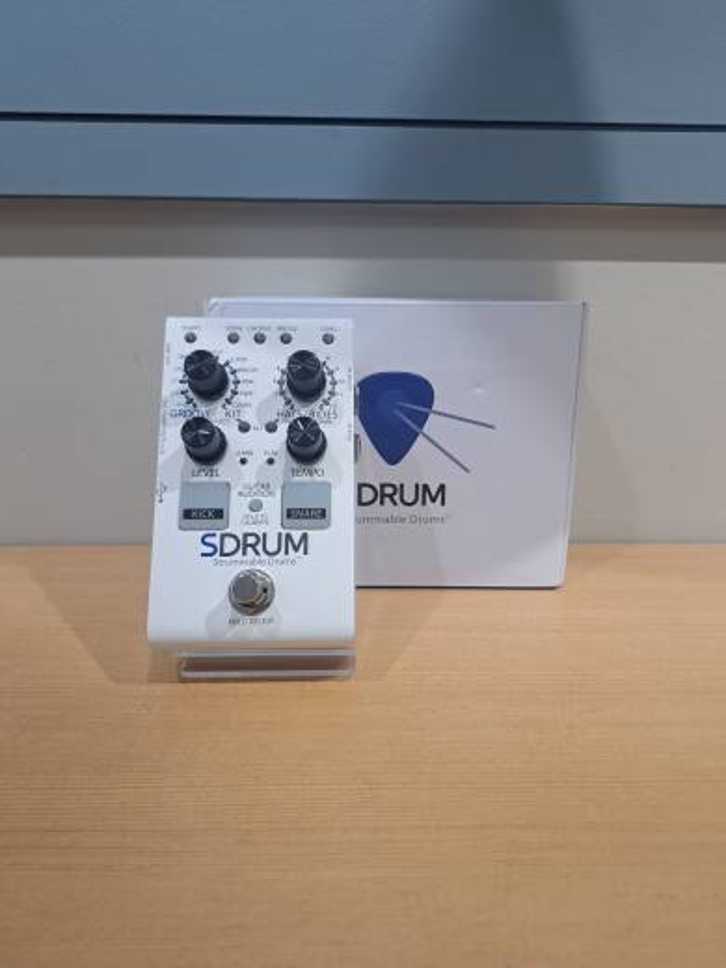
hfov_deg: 56.8
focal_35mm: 24
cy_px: 484
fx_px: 671
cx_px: 363
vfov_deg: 71.6
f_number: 1.8
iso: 125
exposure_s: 1/60
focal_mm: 5.23
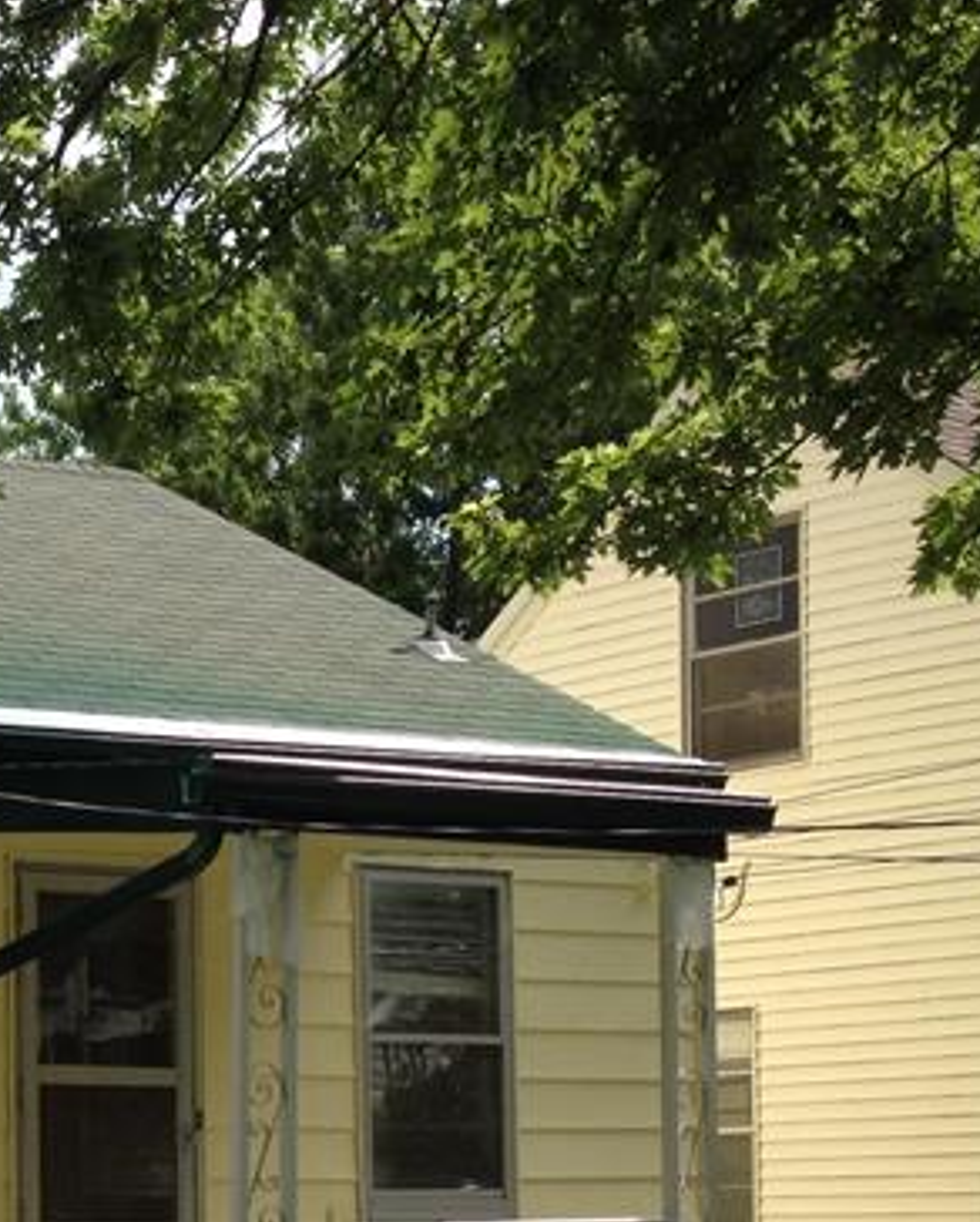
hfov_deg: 14.9
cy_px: 1118
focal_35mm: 96
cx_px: -480
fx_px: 3475
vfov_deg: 19.5
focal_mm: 4.28
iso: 50
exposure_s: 1/1104
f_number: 2.4
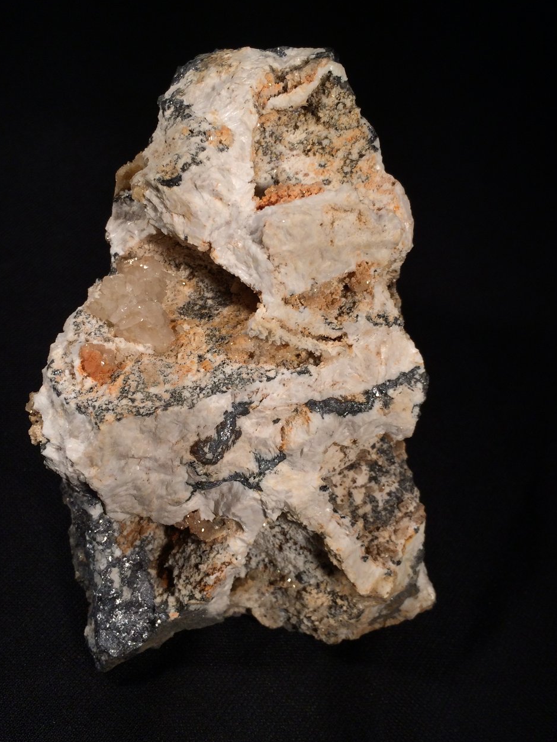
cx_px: 285
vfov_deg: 50.1
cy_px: 363
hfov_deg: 38.7
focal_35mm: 37
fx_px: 794
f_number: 2.2
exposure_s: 1/578
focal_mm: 4.15
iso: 32
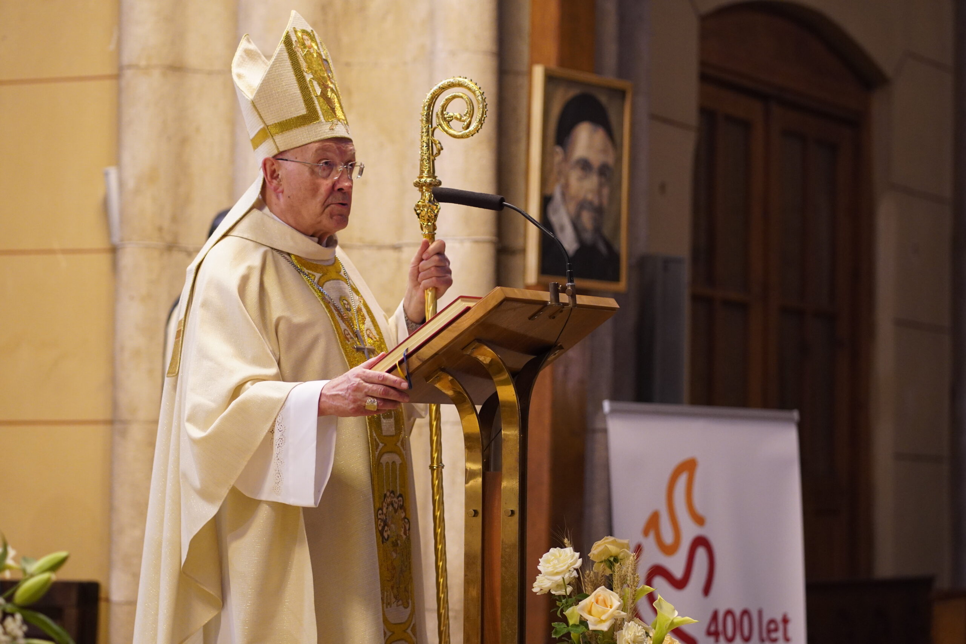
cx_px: 483
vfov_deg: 10.8
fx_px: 3421
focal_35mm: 128
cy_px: 322
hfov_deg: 16.1
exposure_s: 1/160
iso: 1600
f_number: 2.2
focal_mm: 85
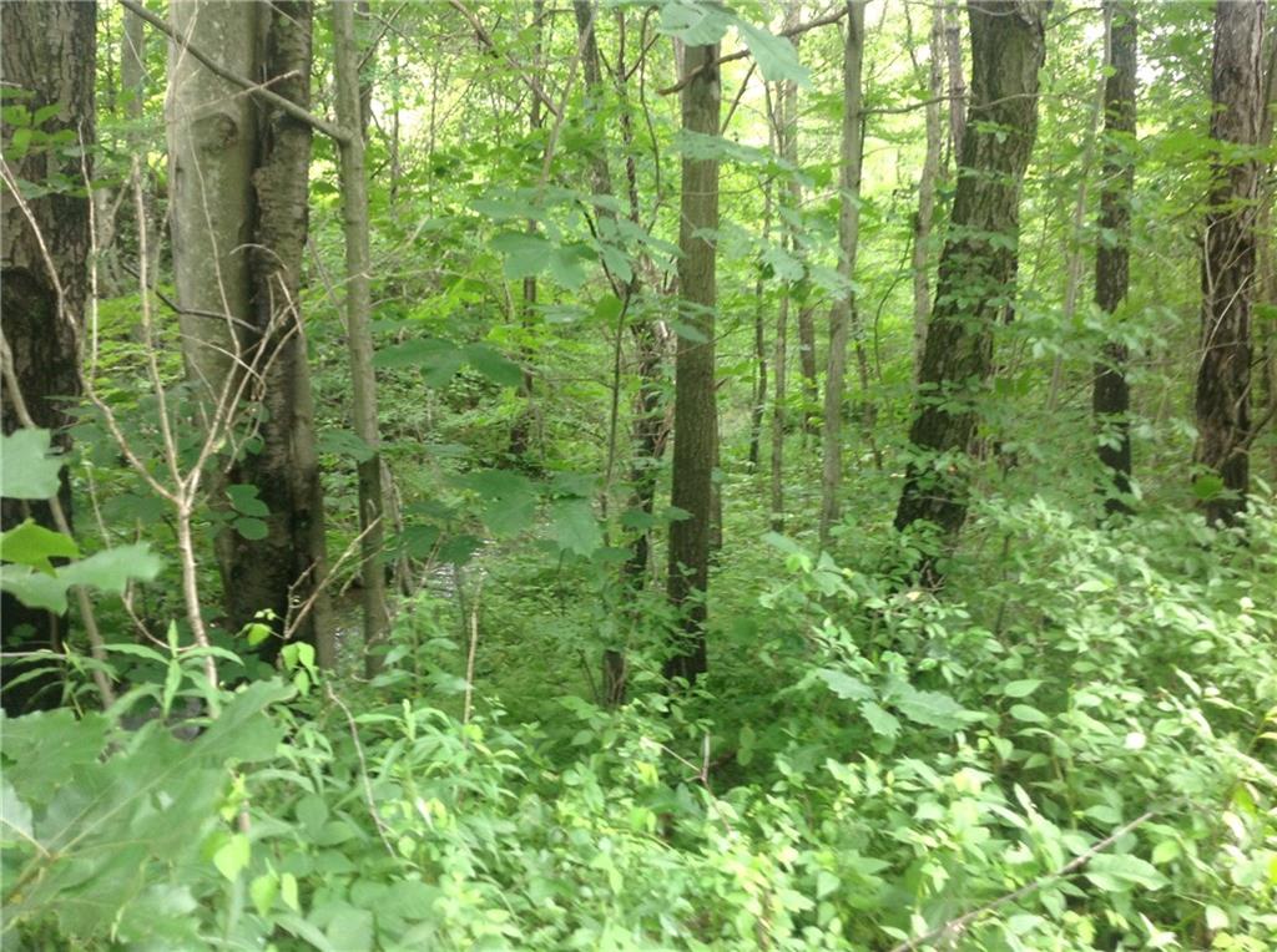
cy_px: 476
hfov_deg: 52.7
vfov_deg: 40.6
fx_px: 1289
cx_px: 638
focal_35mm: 35
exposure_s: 1/15
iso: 64
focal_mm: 4.28
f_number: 2.4
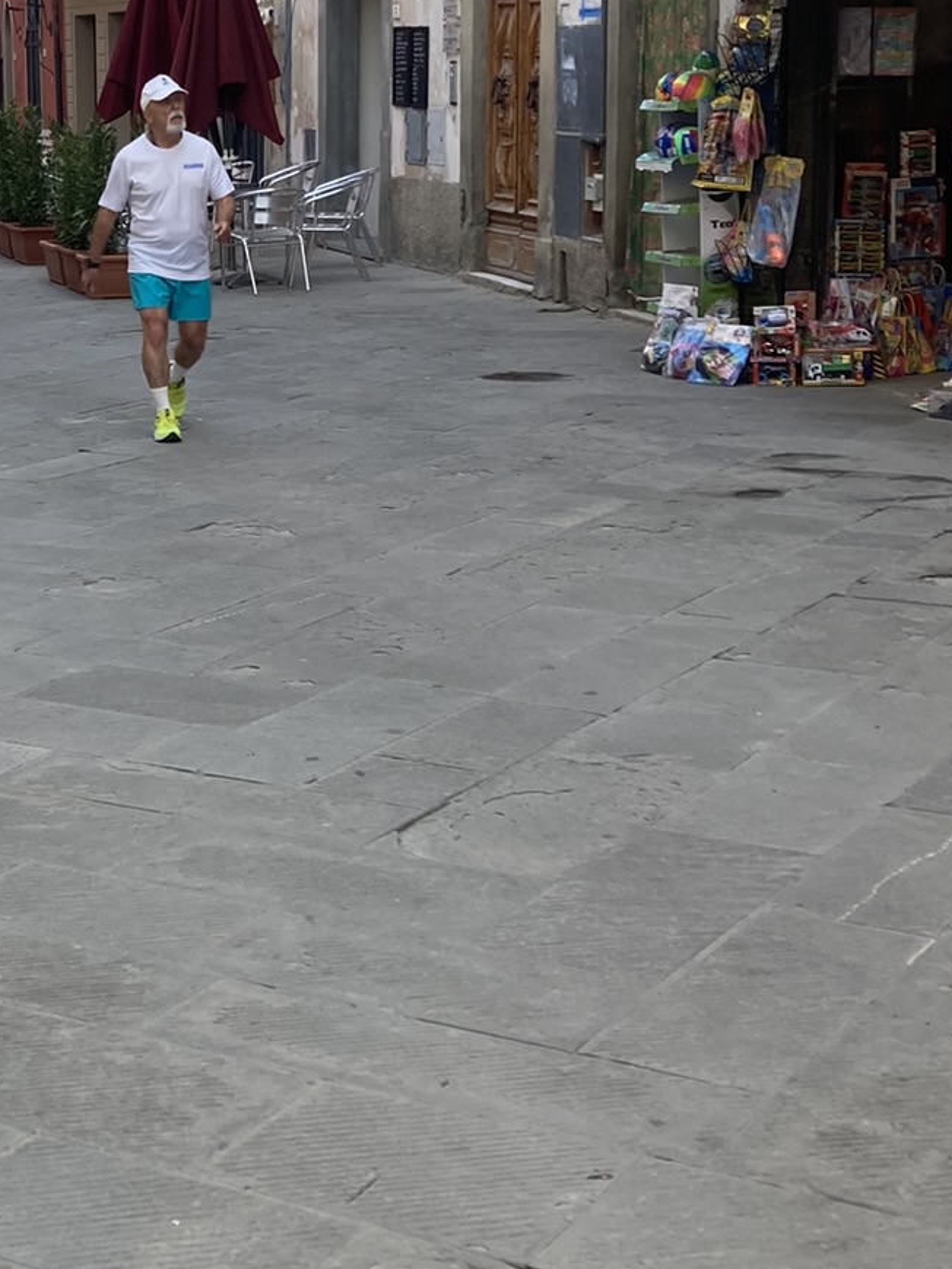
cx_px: -114
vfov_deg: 29.3
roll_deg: +4.0
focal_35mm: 66
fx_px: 2420
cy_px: 527
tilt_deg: -8.1
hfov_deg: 21.1
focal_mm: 3.99
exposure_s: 1/326
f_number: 1.8
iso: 20
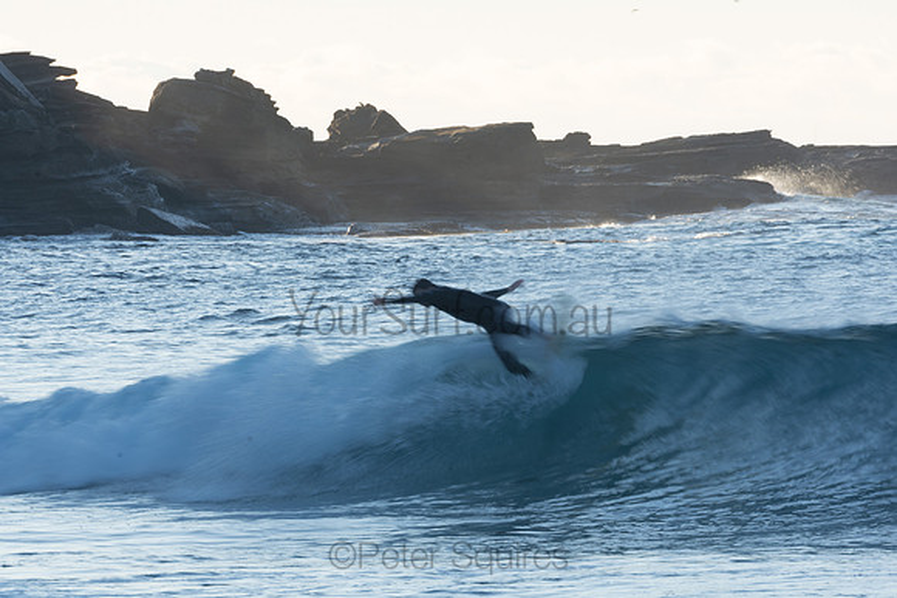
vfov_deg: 2.4
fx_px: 14579
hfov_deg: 3.5
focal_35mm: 585
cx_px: 448
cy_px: 299
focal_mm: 390
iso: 100
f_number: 18
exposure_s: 1/30
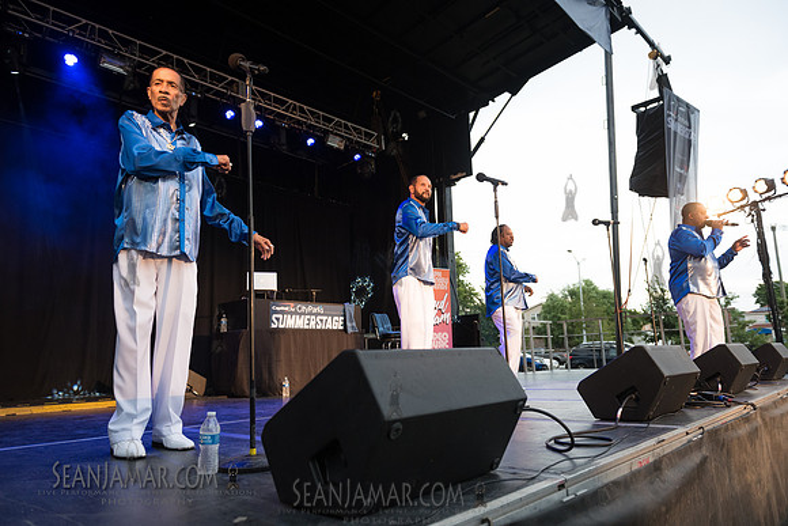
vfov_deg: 53.2
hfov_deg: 73.7
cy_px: 263
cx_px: 394
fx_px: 525
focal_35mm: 24
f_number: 3.5
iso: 1250
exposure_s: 1/320
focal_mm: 24
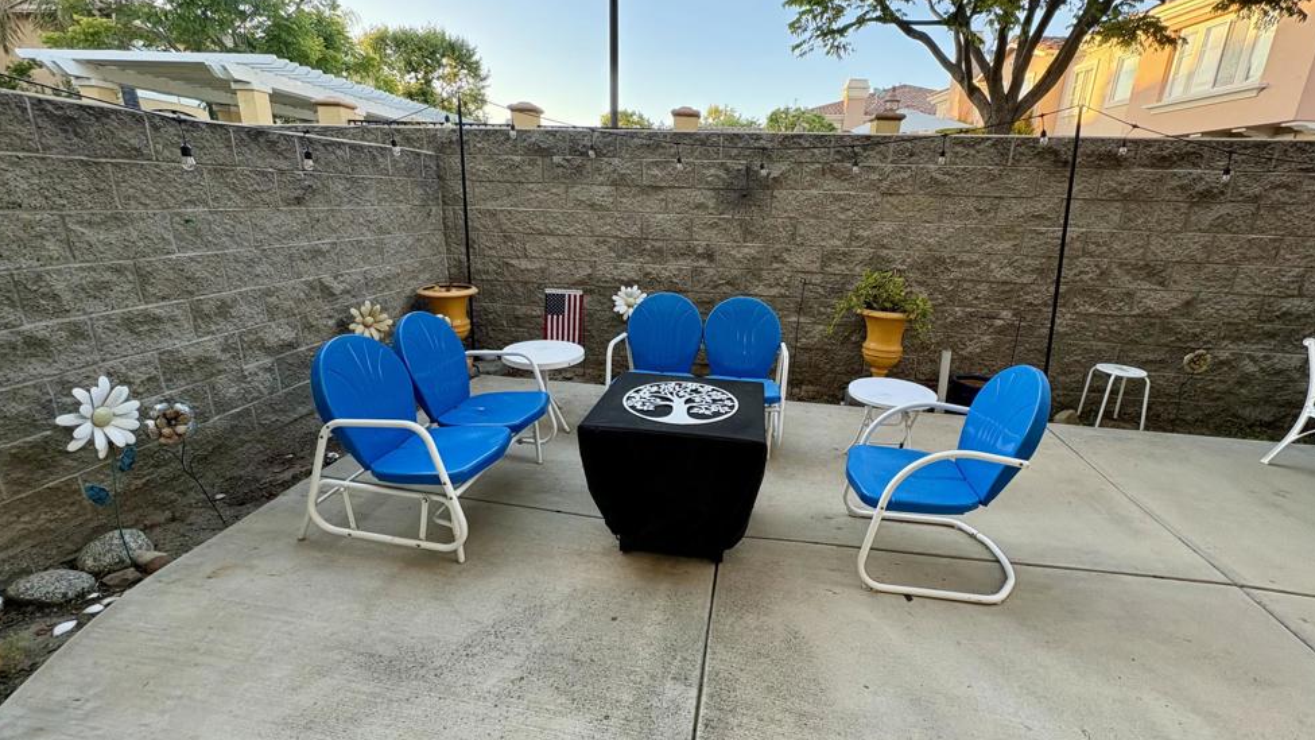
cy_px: 363
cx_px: 676
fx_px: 558
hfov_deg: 99.3
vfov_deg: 67.1
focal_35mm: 16
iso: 125
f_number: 2.2
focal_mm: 2.22
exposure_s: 1/99
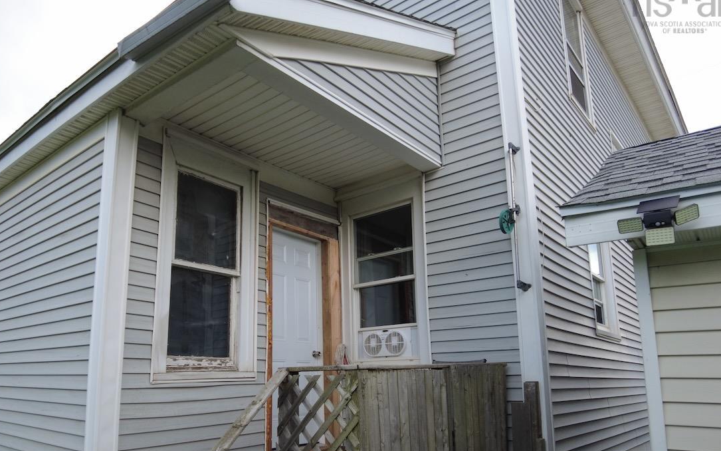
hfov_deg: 72.3
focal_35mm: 25
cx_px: 320
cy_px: 287
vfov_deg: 48.7
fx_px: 491
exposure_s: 1/320
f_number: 1.8
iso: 100
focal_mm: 4.4
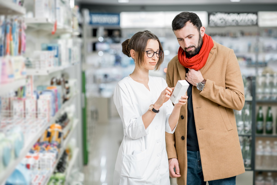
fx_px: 654
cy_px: 92
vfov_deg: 16.1
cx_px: 138
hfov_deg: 23.9
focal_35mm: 85
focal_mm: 85
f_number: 2.2
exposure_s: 1/200
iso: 500
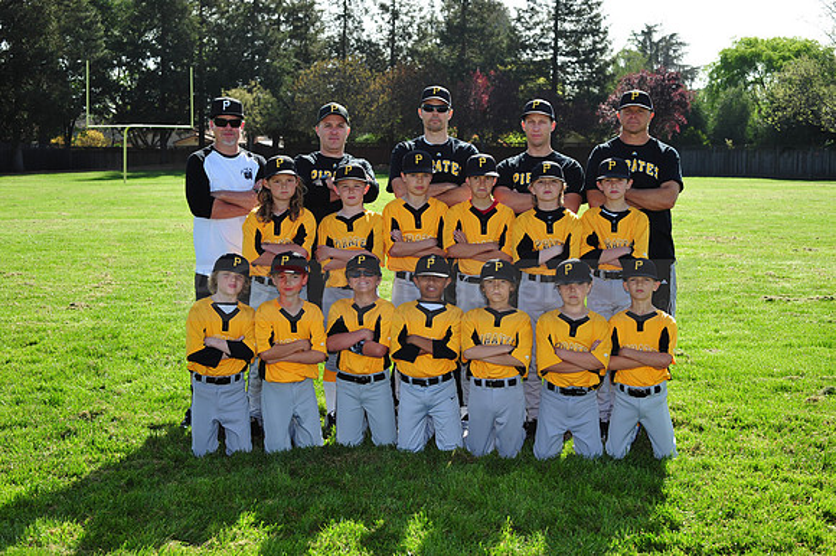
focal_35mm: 50
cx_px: 418
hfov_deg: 39.6
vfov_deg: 27.0
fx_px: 1160
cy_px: 278
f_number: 6.3
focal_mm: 50
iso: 400
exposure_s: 1/800
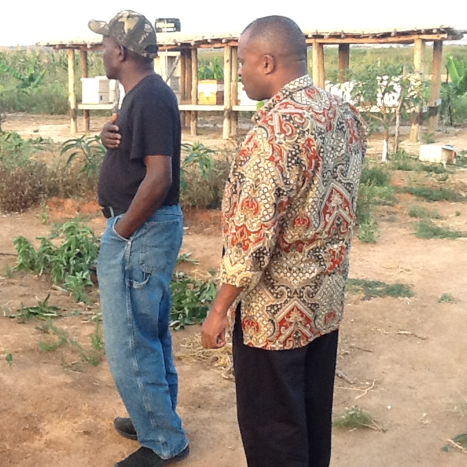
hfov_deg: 31.0
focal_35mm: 55
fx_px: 839
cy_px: 226
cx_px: 182
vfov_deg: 31.1
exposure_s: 1/120
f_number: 2.4
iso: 80
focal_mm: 2.03
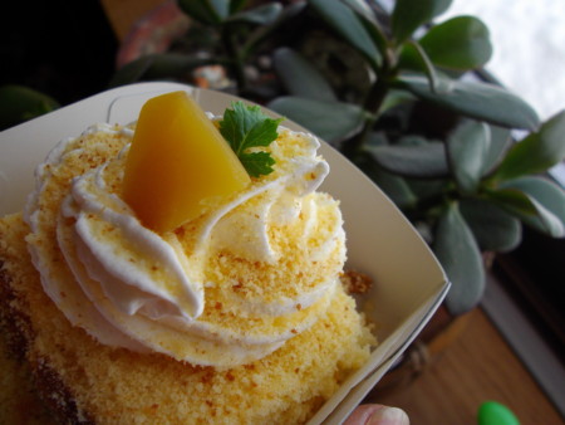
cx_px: 282
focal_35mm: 32
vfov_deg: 44.2
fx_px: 523
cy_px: 212
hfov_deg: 56.8
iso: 100
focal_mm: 5.8
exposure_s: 1/400
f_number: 3.5
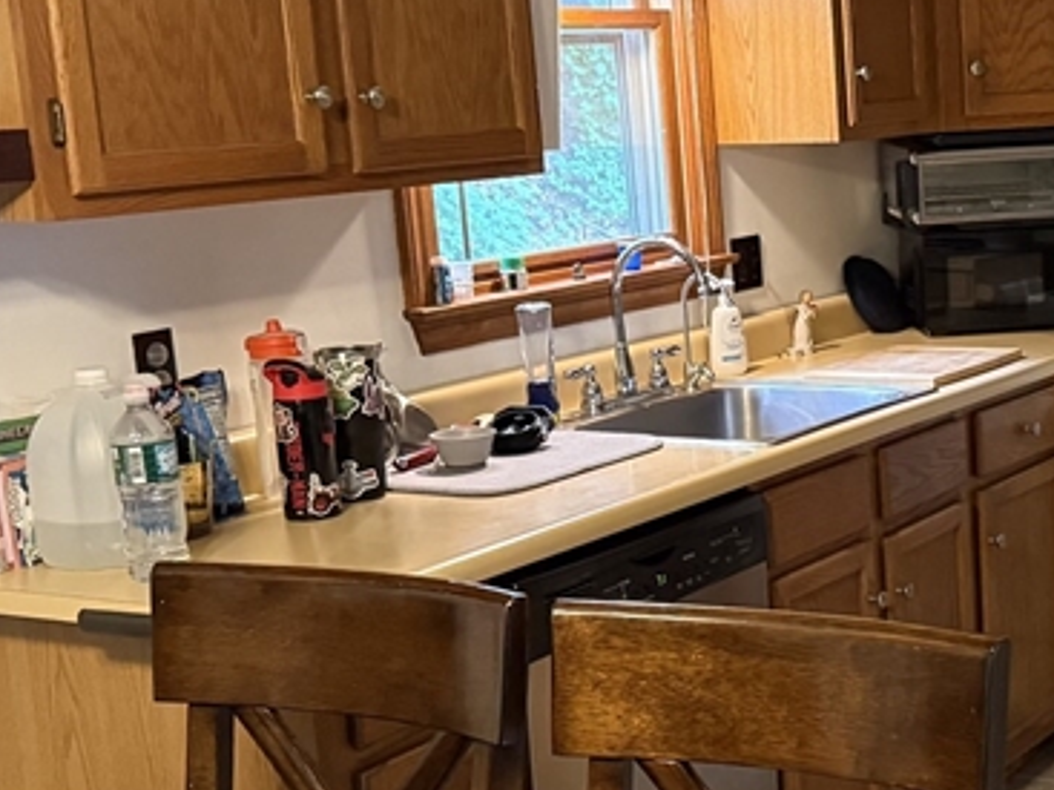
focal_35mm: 67
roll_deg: +1.7
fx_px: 2039
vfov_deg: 21.9
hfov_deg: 27.7
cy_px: 488
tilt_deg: -10.1
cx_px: 979
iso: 800
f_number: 1.78
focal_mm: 6.76
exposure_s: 1/60
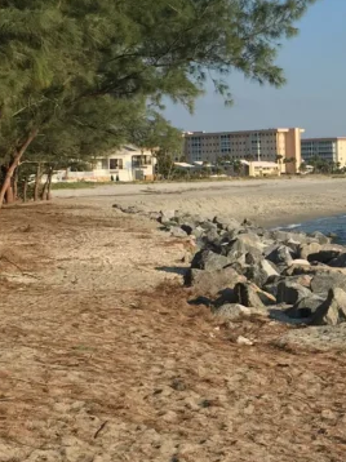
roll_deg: +1.0
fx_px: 1107
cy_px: 275
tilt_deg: -3.7
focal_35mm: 83
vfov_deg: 23.5
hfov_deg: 17.4
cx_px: 332
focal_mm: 4.15
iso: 25
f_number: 2.2
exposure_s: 1/1068
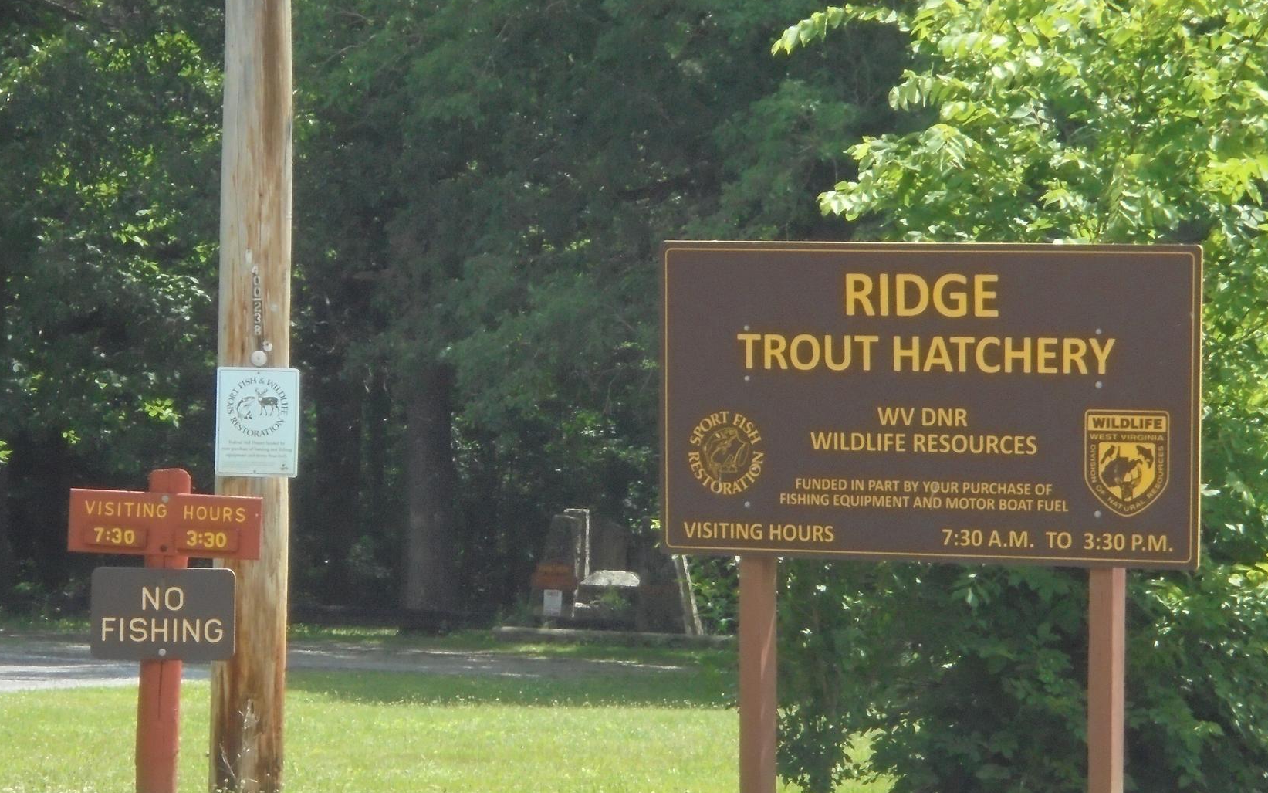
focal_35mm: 206
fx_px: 7119
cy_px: 462
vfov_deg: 6.4
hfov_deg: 10.2
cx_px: 637
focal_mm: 27.6
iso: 100
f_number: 6.5
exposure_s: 1/640
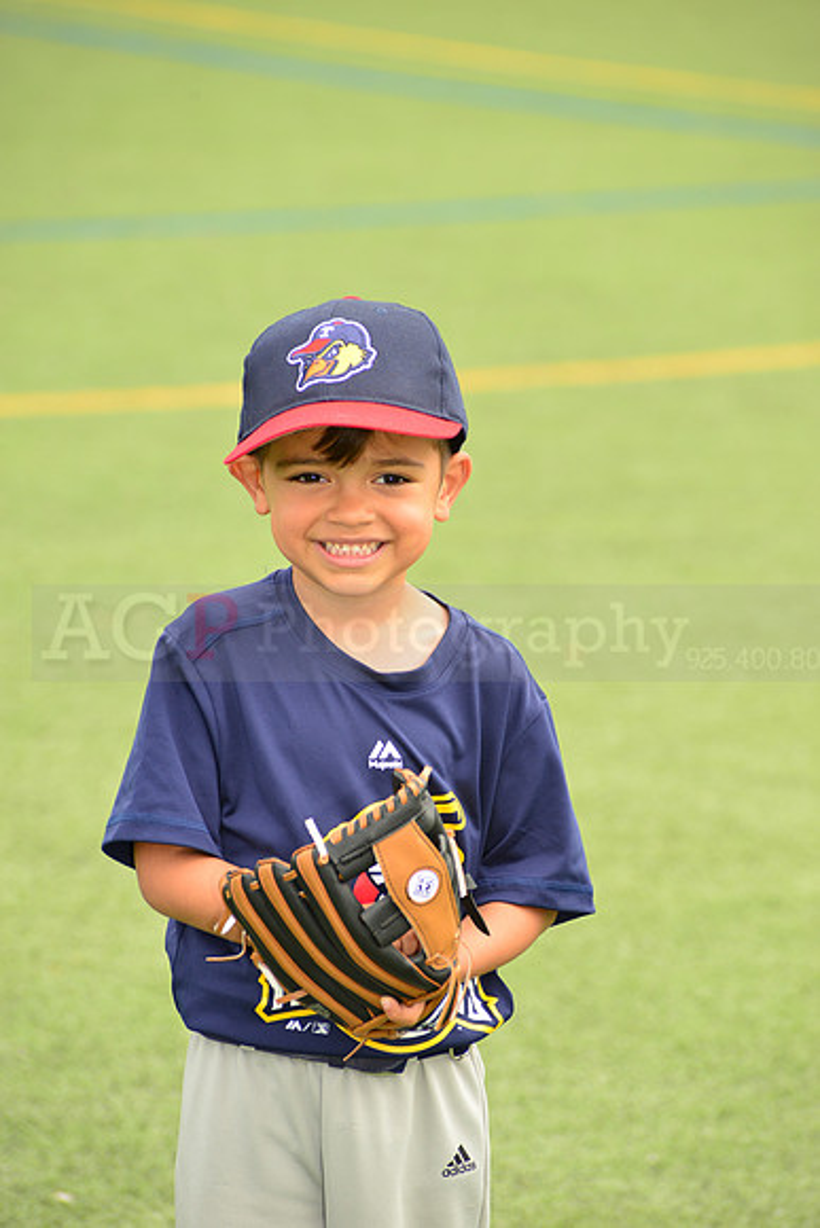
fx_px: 6829
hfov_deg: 6.9
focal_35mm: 200
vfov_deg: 10.3
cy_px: 614
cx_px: 410
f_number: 8
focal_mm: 200
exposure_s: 1/200
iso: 250
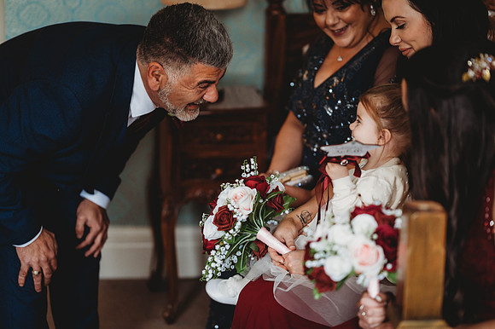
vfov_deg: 16.1
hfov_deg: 23.9
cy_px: 164
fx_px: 1168
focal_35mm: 85
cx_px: 248
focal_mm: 85
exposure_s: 1/160
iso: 1000
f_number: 1.8
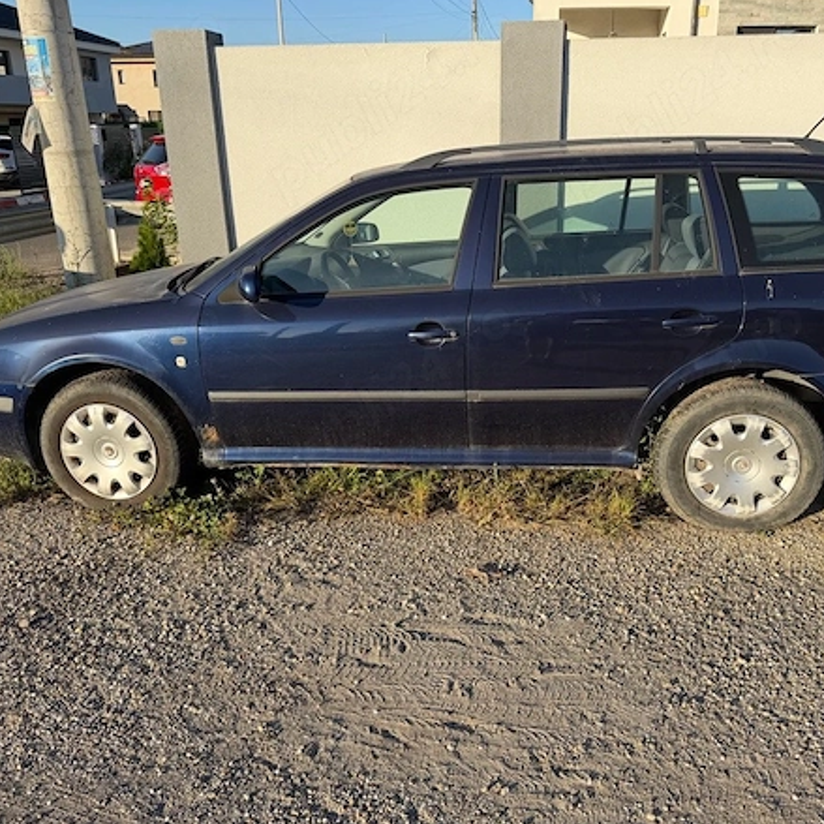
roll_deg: +0.5
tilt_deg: -19.9
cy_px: 405
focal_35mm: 29
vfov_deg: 55.6
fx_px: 781
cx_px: 465
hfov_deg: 55.5
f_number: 1.78
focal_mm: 6.76
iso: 80
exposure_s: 1/2053
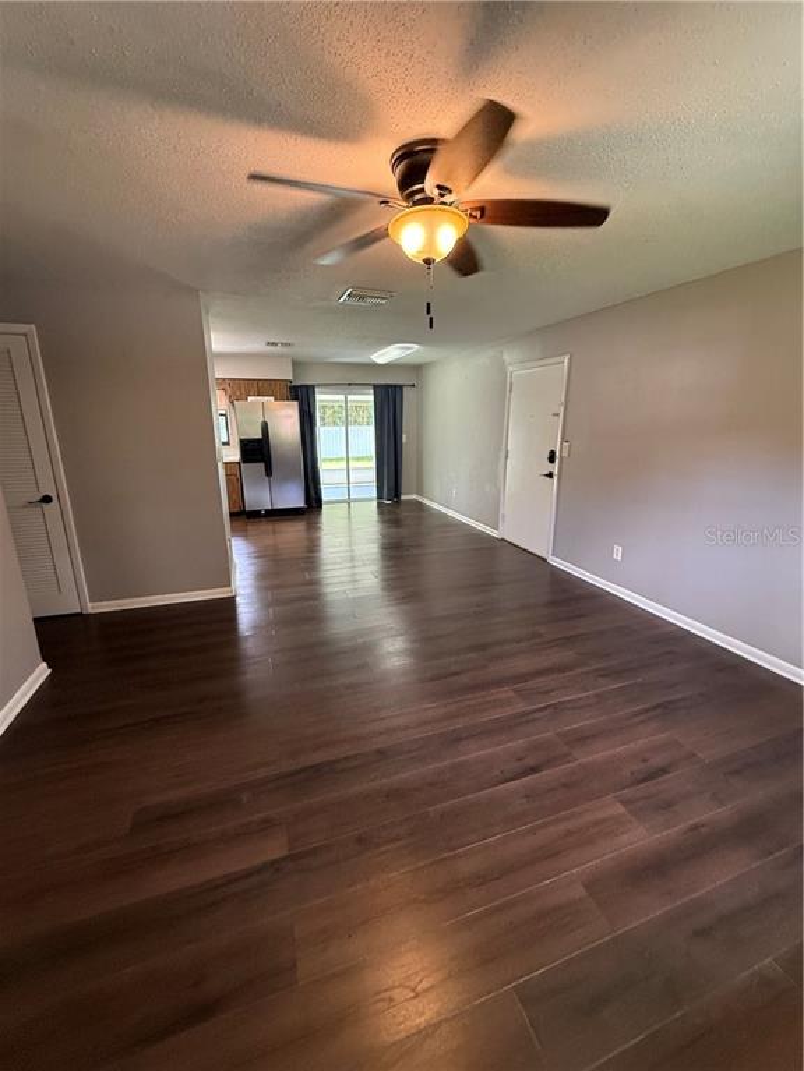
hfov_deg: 85.7
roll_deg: -0.6
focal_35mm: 14
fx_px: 434
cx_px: 402
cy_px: 536
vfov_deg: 102.1
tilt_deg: -14.8
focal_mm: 2.22
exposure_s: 1/60
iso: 400
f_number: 2.2
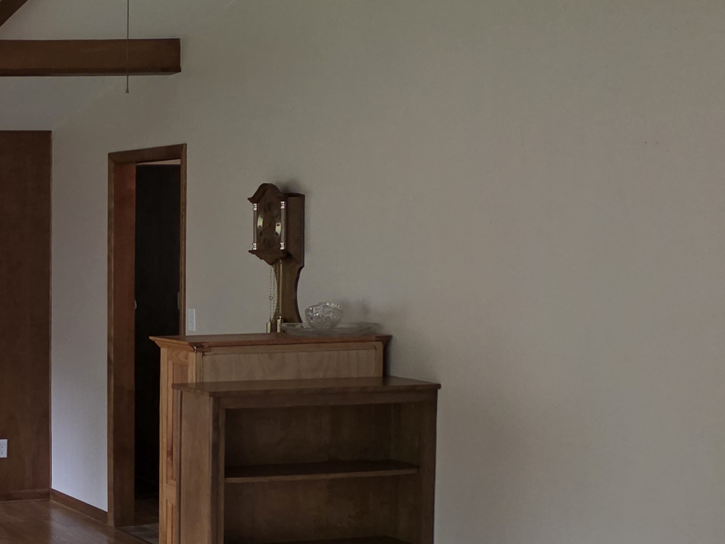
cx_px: -126
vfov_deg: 20.1
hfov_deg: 24.4
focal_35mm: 73
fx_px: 1529
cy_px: 352
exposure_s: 1/120
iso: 400
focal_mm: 6.3
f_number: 1.7
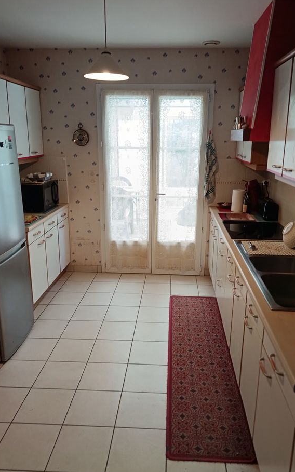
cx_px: 155
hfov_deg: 44.5
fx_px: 360
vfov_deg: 66.5
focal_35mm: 28
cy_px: 237
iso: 742
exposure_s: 1/33.3
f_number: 4
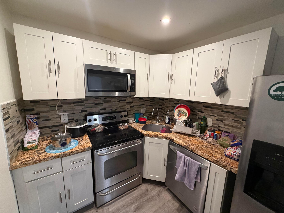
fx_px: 115
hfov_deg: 102.1
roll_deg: -1.9
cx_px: 142
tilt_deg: -9.5
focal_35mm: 14
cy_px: 106
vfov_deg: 85.7
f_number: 2.2
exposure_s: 1/60
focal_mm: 2.22
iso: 320
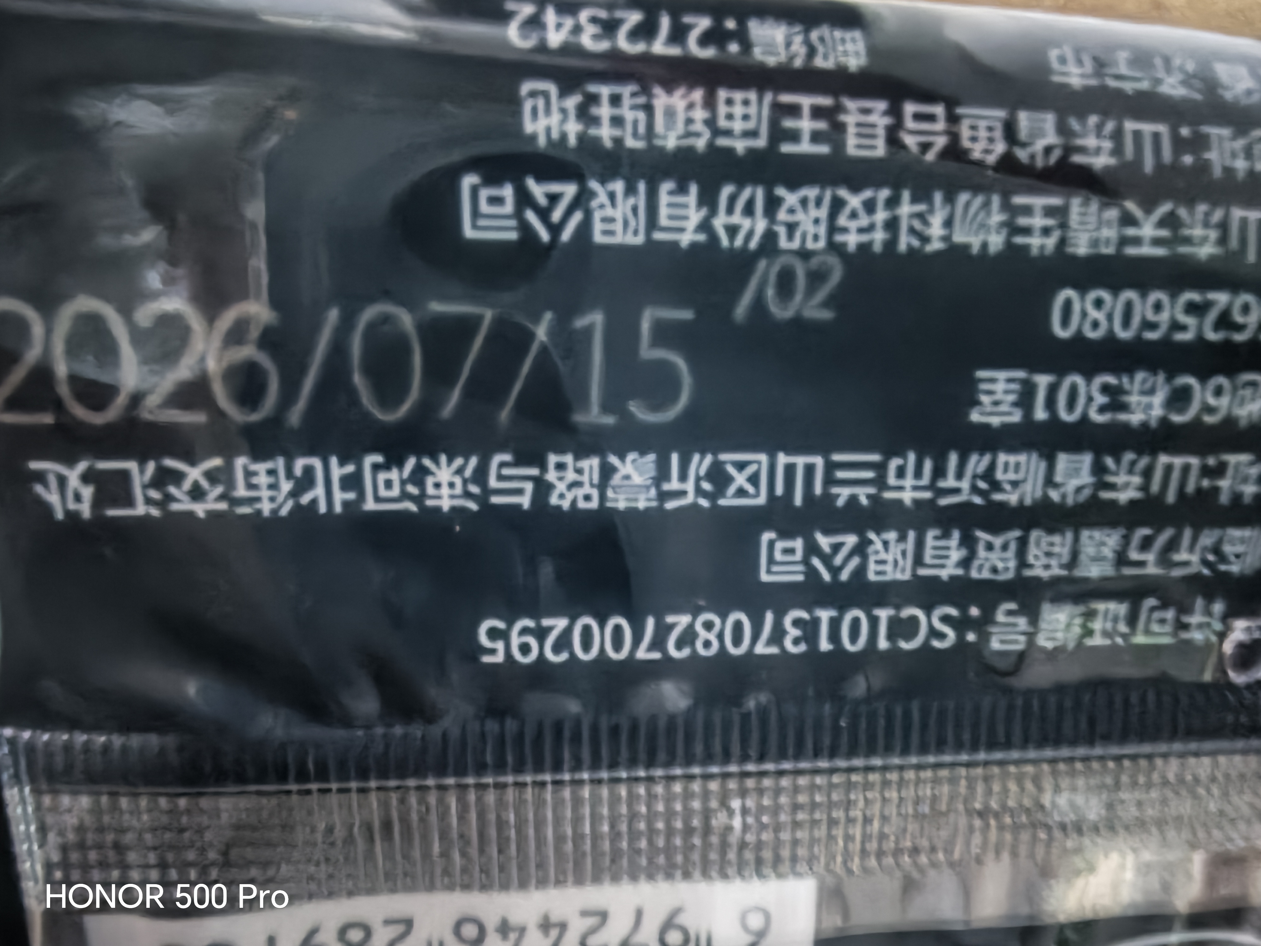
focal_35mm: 24
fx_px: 874
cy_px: 473
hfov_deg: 71.6
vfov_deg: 56.8
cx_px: 630
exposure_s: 1/5
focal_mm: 1.96
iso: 2000
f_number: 2.2
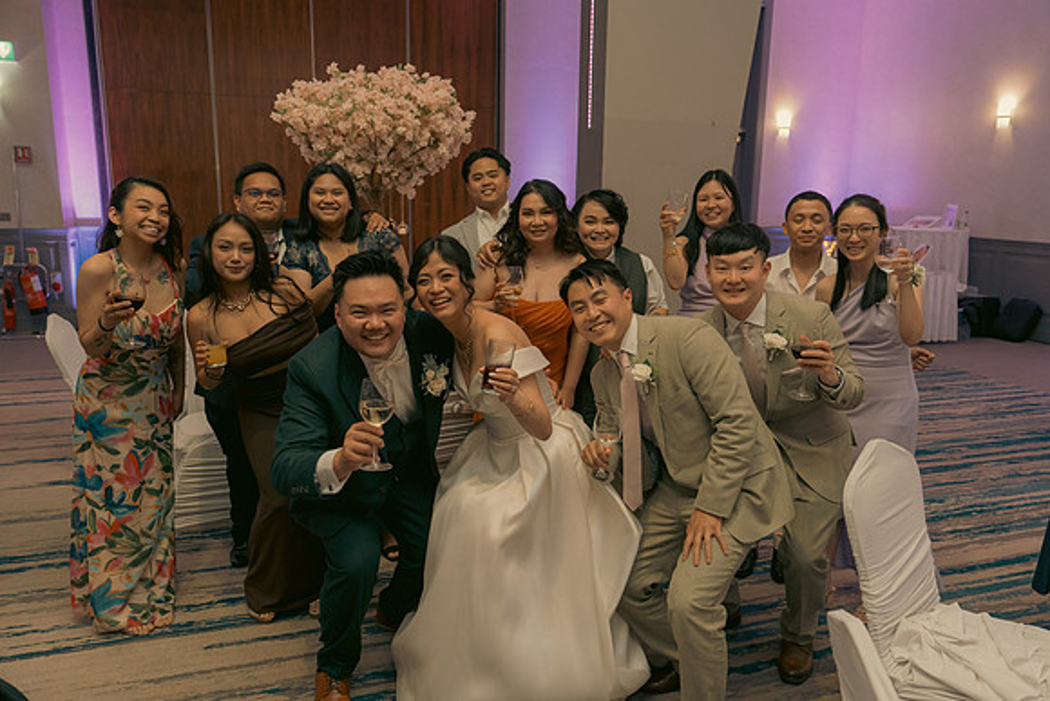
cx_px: 525
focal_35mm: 27
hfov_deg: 67.4
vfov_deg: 48.0
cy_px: 350
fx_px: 788
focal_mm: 27
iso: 2500
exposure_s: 1/160
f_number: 3.5
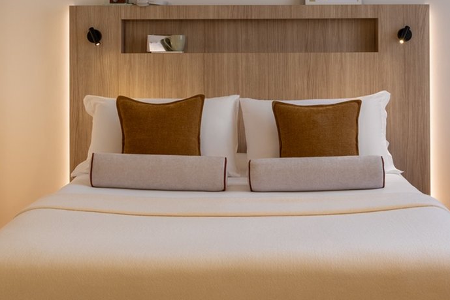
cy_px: 37
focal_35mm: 57
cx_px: 233
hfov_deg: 35.0
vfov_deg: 23.3
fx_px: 713
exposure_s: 1/20
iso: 400
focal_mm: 29
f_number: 18
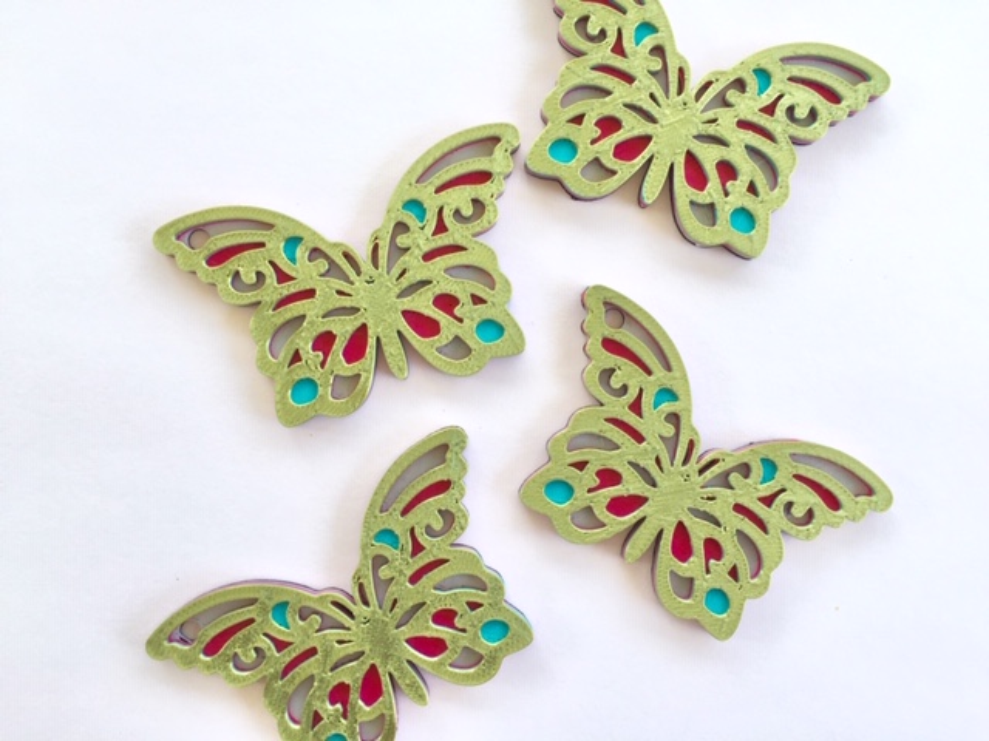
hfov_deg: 61.7
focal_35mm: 29
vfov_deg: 48.2
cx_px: 494
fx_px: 829
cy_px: 370
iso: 32
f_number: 2.2
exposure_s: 1/120
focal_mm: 4.15
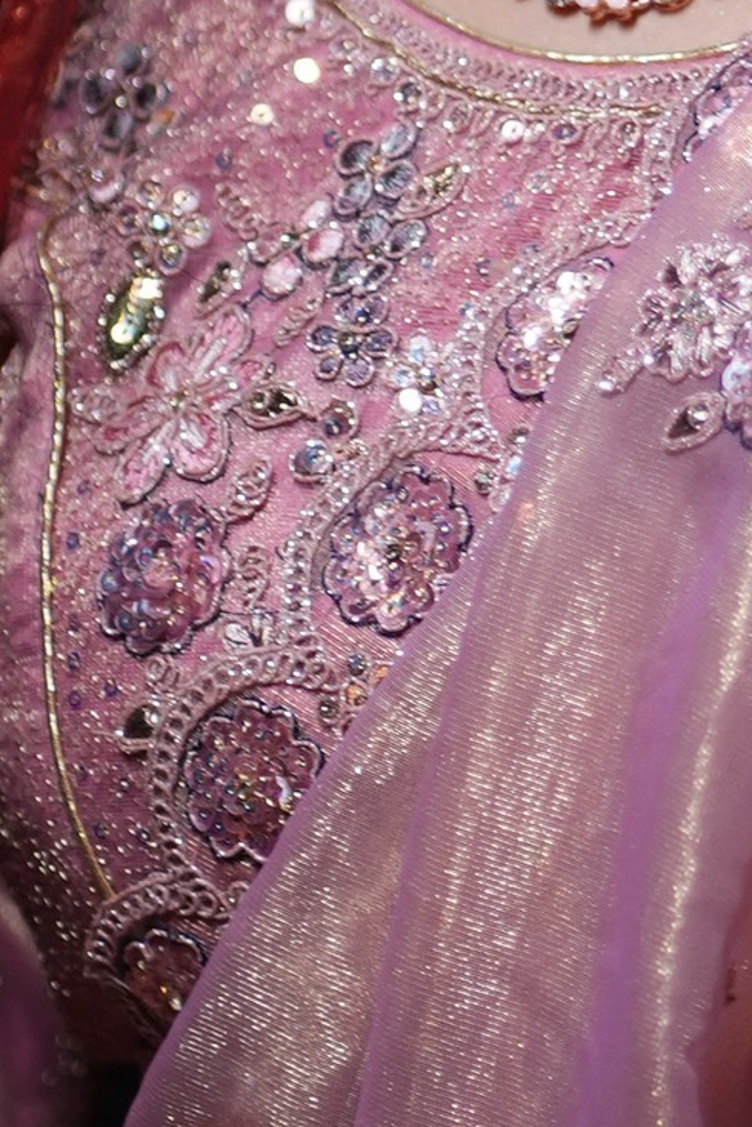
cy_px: -312
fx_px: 13936
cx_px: 577
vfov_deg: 4.6
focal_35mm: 445
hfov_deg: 3.1
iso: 400
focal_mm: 85
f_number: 1.8
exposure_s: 1/160
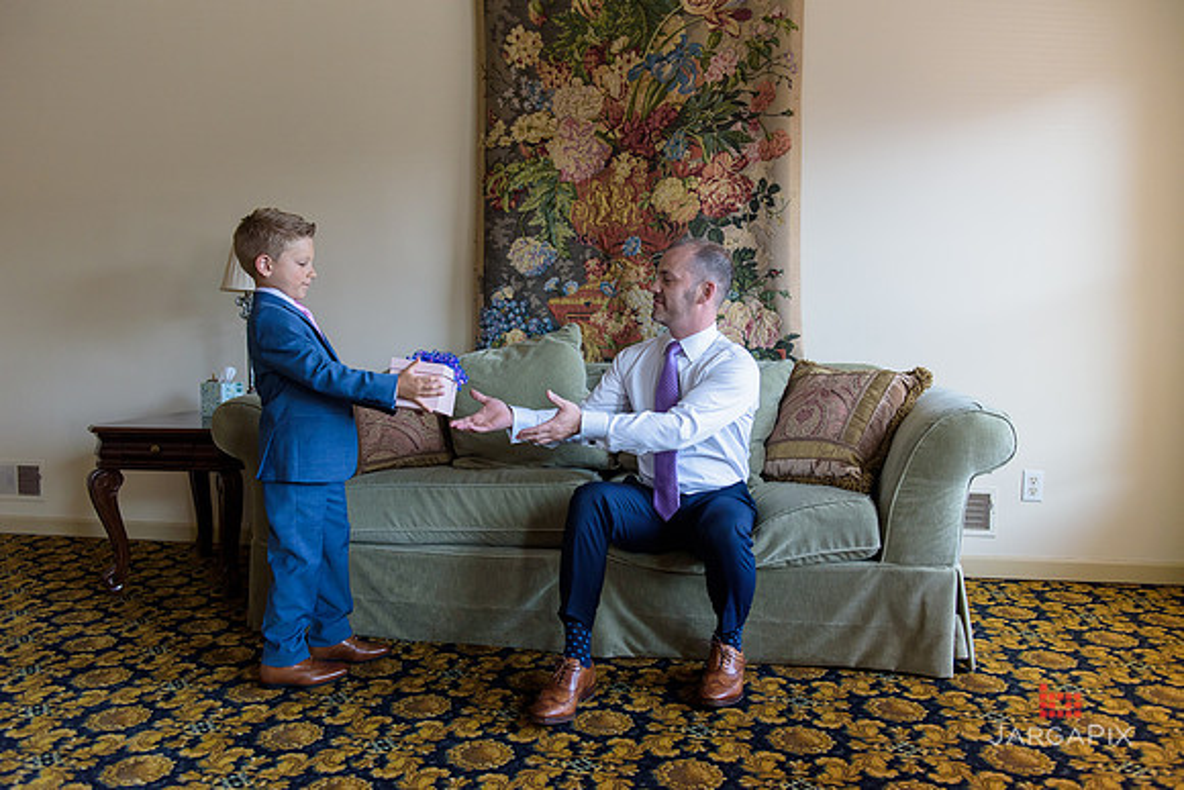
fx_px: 954
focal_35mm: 29
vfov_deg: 45.0
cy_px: 395
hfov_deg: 63.6
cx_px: 592
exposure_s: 1/125
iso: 800
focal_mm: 29
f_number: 3.2
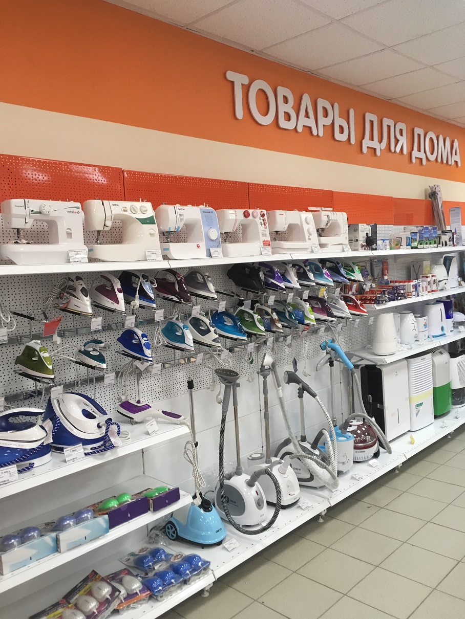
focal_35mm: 29
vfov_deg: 61.6
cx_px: 232
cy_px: 310
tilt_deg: -3.2
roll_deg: +4.1
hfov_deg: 48.2
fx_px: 519
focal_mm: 4.15
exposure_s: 1/33
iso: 50
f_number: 2.2
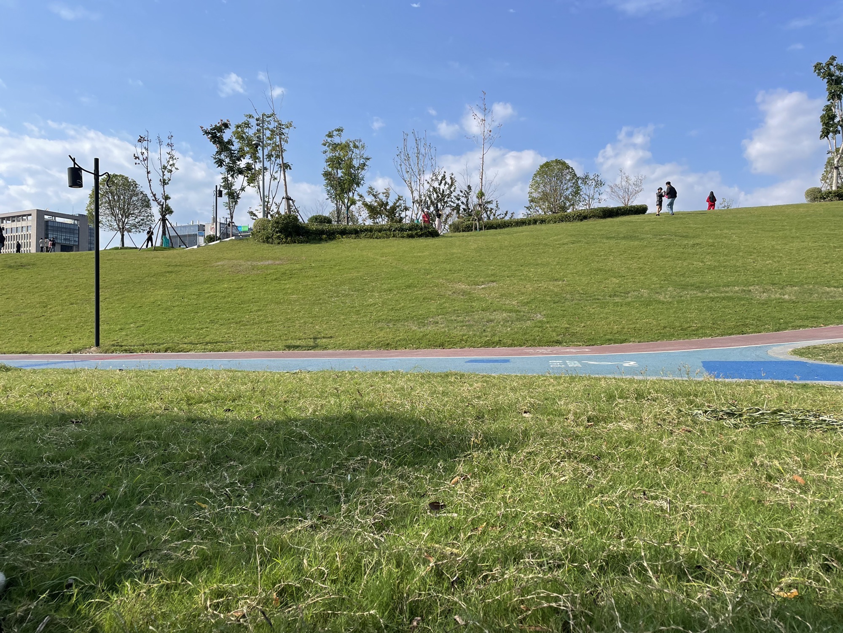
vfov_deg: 53.1
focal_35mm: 26
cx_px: 422
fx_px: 633
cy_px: 316
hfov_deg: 67.3
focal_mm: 4.2
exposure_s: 1/3861
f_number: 1.6
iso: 32
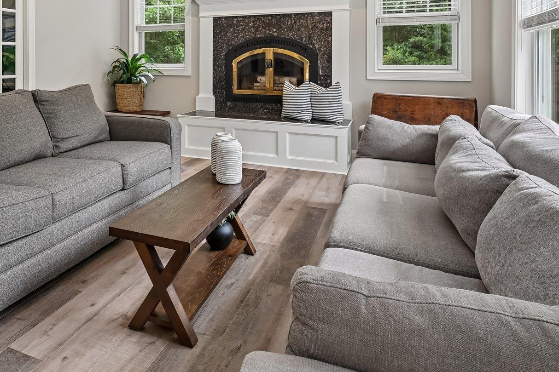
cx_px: 194
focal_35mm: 27
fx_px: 419
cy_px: 63
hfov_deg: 65.9
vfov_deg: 45.0
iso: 400
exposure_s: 1/25
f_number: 8
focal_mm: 16
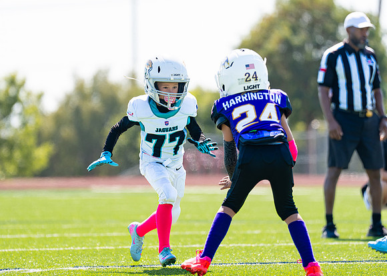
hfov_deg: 6.1
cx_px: 177
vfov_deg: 4.4
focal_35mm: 330
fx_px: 3621
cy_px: 131
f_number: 2.8
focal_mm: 200
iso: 100
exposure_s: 1/1250
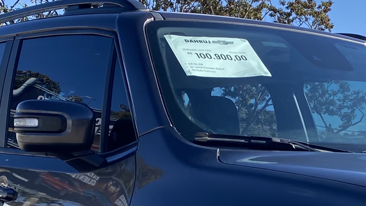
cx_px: 315
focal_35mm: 95
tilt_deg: -3.9
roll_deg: -0.5
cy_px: 245
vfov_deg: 12.5
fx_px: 922
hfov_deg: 22.0
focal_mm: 4.25
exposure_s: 1/1838
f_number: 1.8
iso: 32
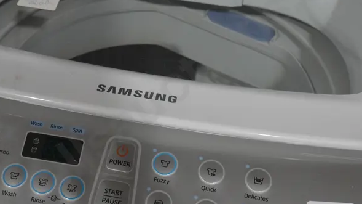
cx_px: 154
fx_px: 691
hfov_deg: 29.3
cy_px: 104
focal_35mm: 72
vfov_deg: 16.7
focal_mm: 19
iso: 250
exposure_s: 1/60
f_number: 4.1
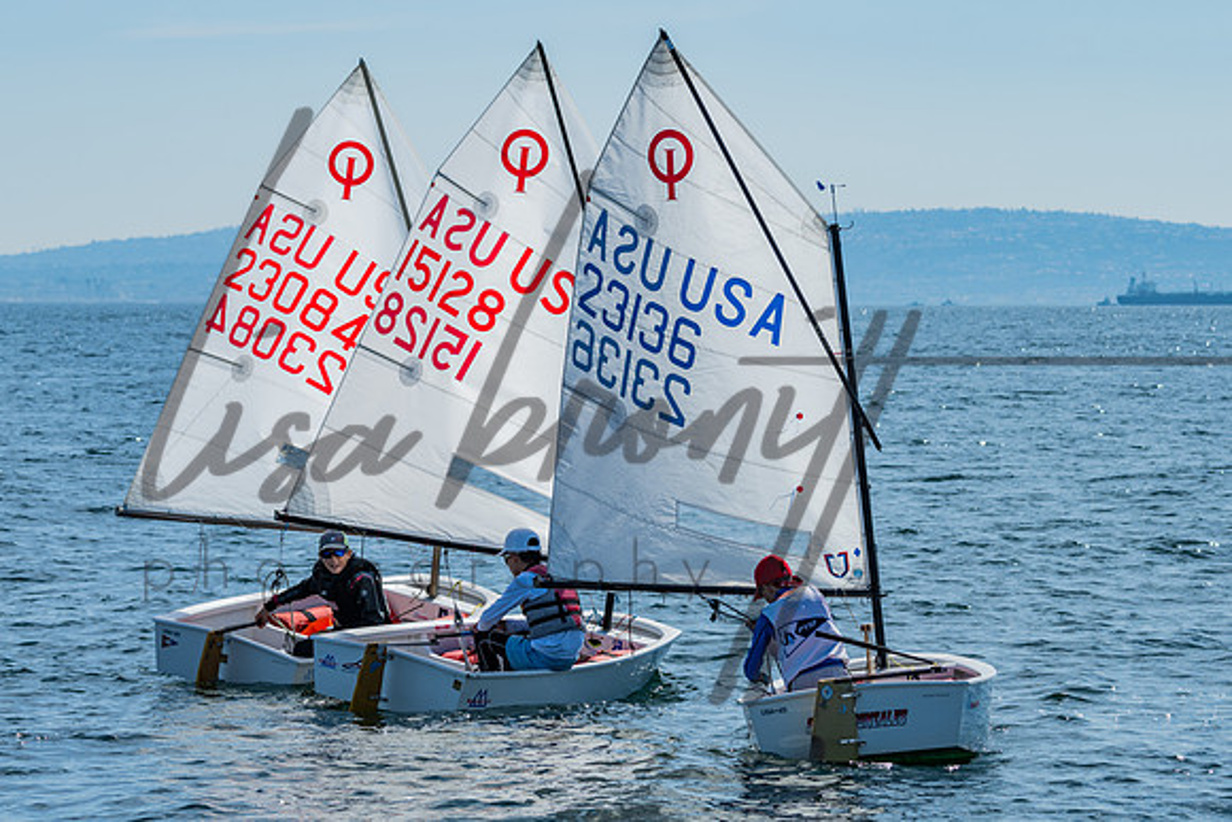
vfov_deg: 8.0
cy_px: 419
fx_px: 5852
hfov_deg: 12.0
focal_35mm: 171
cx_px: 627
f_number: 8
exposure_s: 1/400
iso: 100
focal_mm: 140
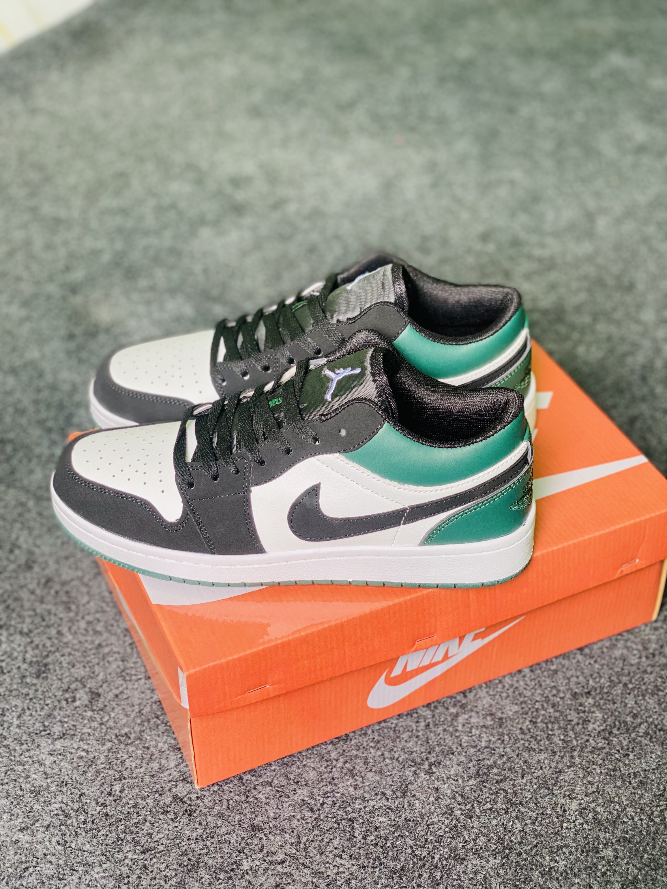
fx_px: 1336
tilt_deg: -38.8
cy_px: 444
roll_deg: +0.5
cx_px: 334
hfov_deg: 28.0
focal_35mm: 52
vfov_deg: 36.8
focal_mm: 6
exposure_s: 1/122
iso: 125
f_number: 2
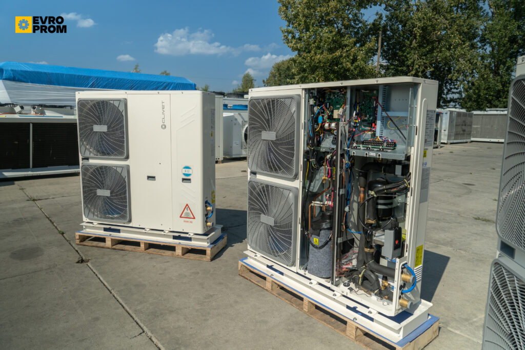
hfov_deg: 73.7
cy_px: 175
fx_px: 350
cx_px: 262
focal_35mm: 24
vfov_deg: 53.1
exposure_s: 1/100
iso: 100
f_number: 5.6
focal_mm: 24
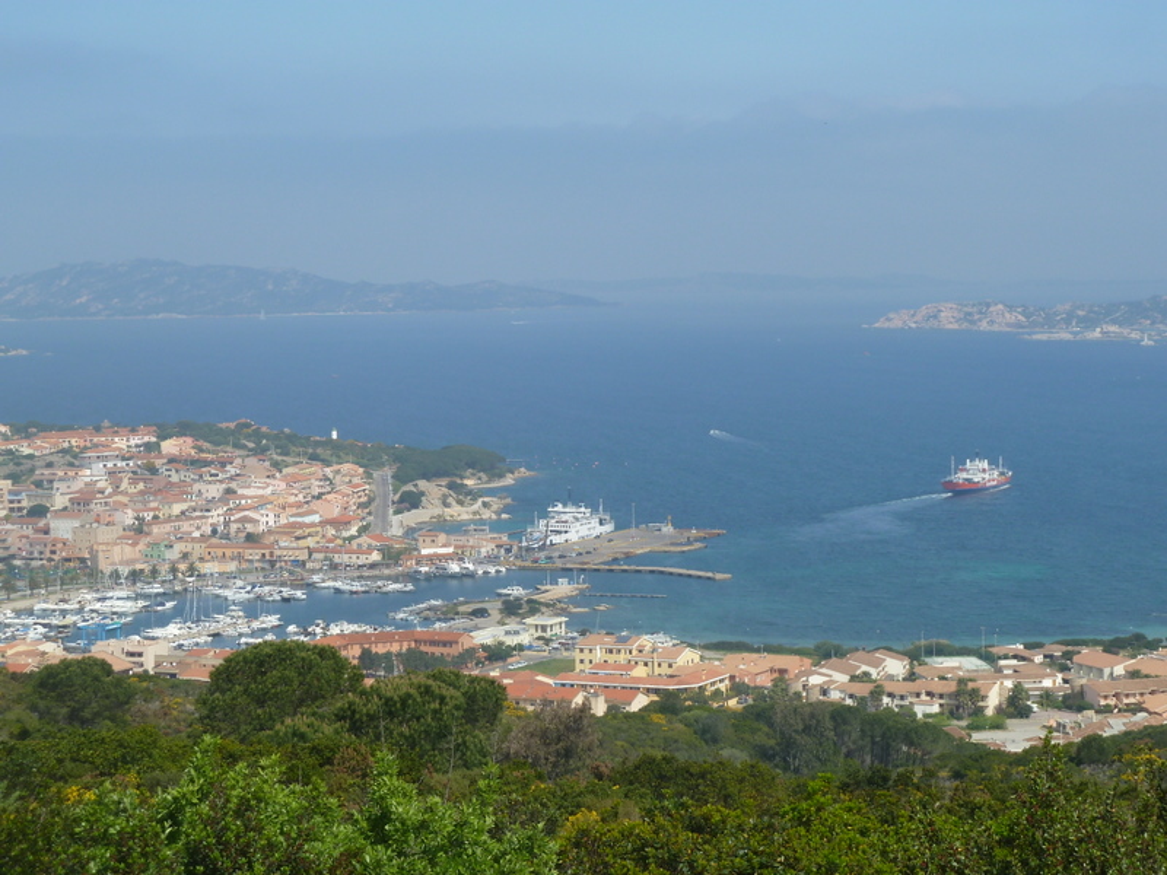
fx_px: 3034
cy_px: 438
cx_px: 584
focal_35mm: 90
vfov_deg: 16.4
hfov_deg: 21.8
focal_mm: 14.7
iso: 80
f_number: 5.6
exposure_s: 1/500
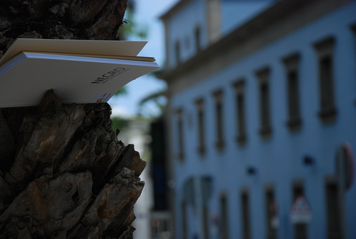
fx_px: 1411
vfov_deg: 9.7
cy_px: 120
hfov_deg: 14.4
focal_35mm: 142
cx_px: 178
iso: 400
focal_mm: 95
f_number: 5.6
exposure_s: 1/1600
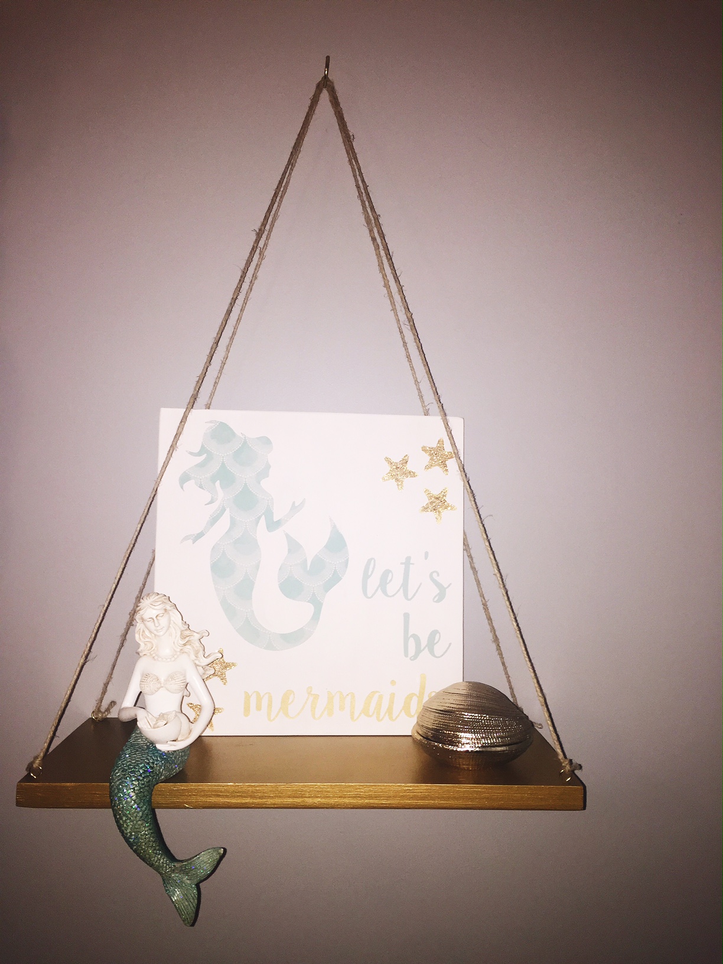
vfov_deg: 61.7
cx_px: 362
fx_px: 808
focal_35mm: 29
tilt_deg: -1.2
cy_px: 482
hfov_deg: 48.2
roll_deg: -0.6
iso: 50
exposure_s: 1/30
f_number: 2.2
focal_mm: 4.15
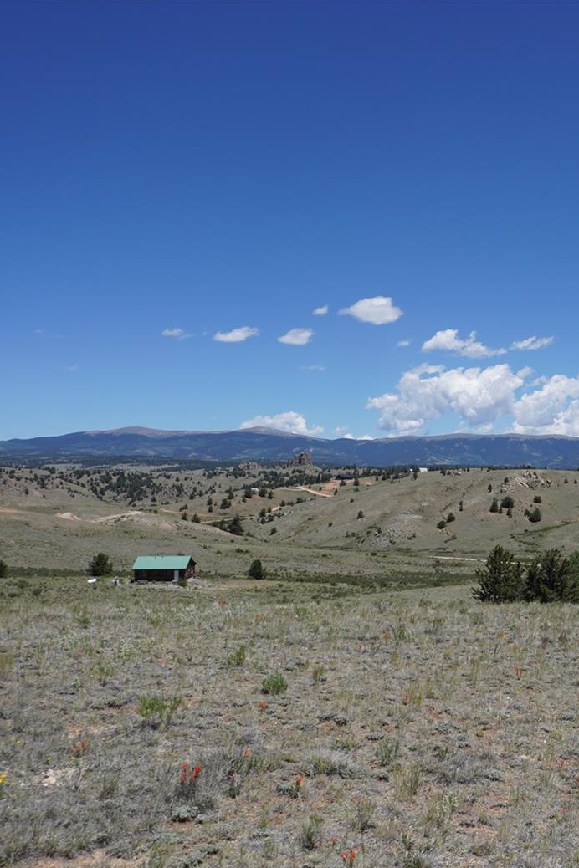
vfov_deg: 51.9
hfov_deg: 33.8
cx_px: 535
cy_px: 444
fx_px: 893
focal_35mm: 37
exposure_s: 1/400
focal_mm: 16
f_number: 8
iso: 100
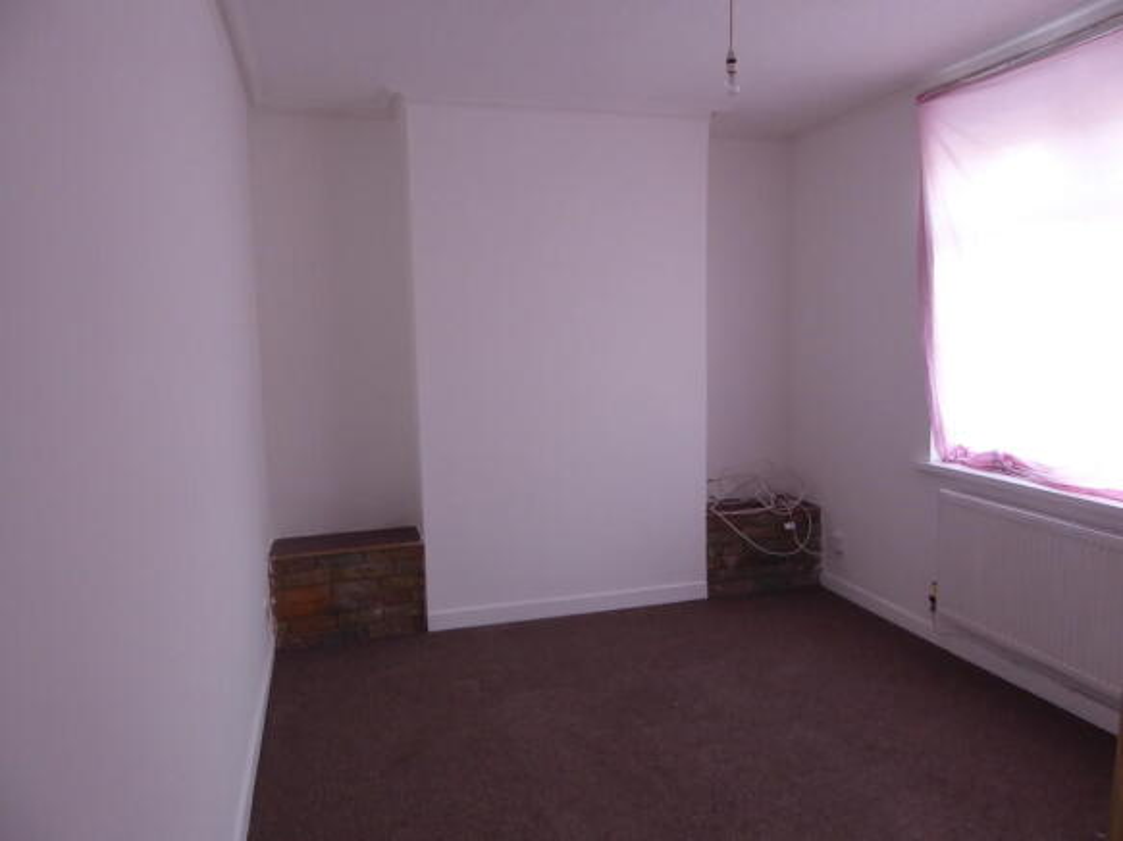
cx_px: 562
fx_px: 811
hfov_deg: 69.4
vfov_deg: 54.9
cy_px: 420
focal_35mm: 25
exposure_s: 1/60
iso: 250
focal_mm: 4.3
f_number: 3.3
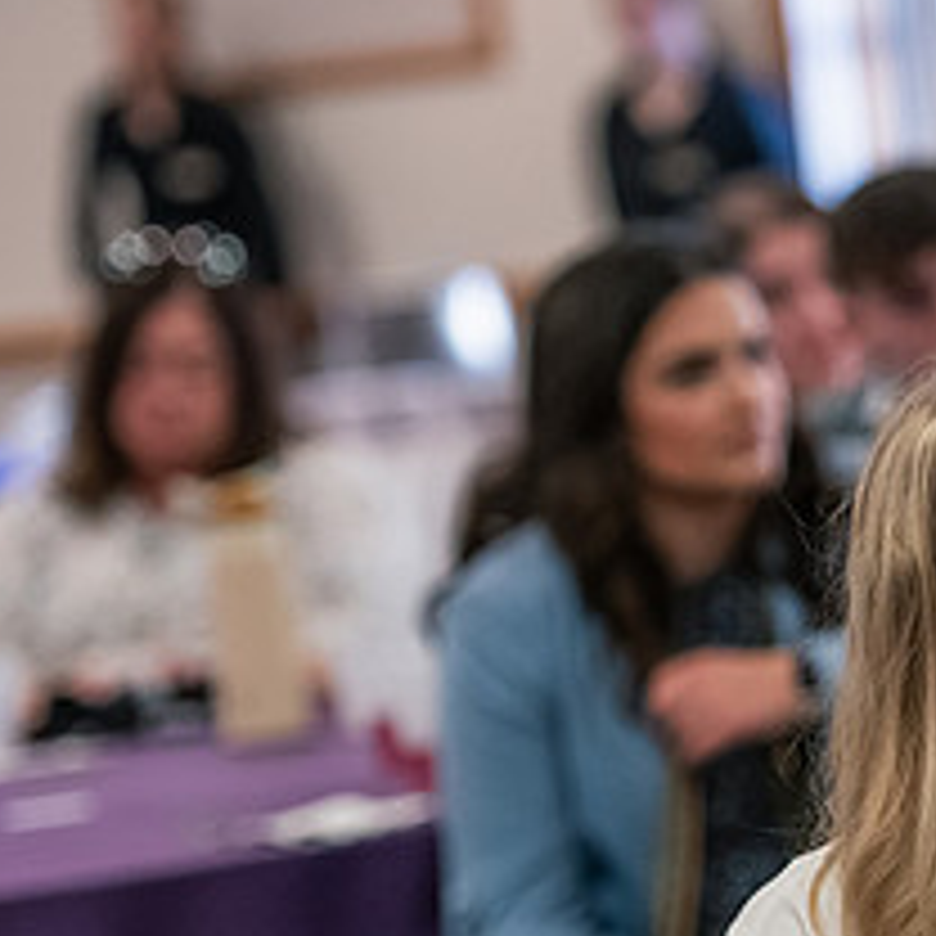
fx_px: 7617
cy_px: 691
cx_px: 945
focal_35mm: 249
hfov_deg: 7.0
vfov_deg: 7.0
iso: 2500
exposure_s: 1/160
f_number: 2.8
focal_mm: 105
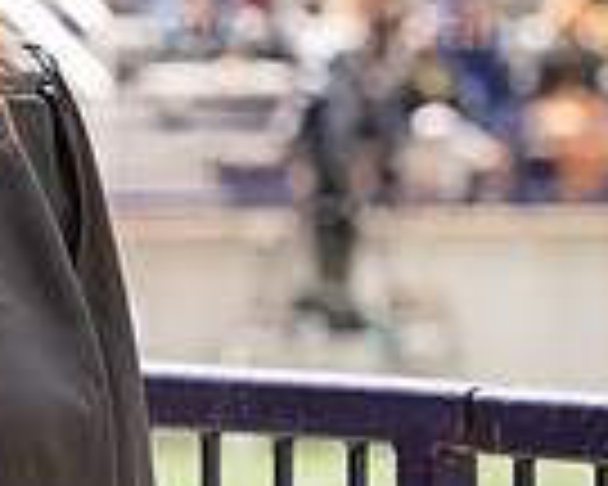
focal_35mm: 523
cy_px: 124
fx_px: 9411
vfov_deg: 3.0
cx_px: -59
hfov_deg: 3.7
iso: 400
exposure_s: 1/500
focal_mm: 130
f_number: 5.6
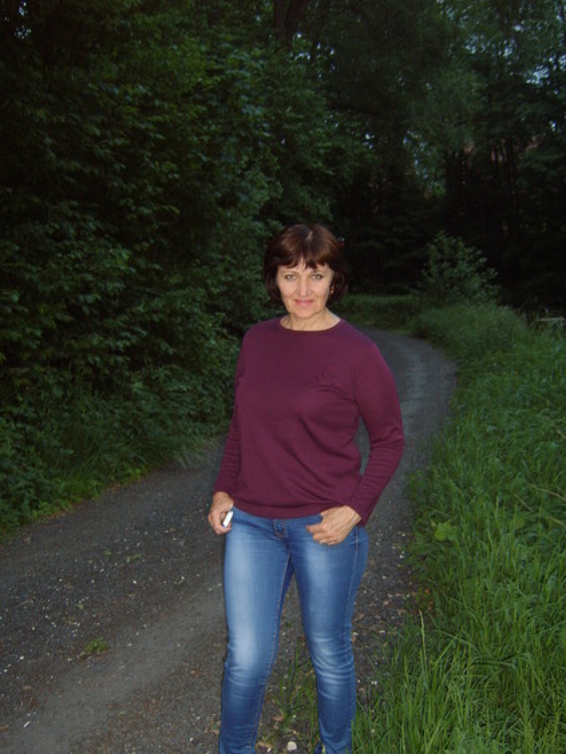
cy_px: 377
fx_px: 719
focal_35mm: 33
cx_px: 298
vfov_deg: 55.4
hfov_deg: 42.9
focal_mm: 8.13
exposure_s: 1/30
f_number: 2.7
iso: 141
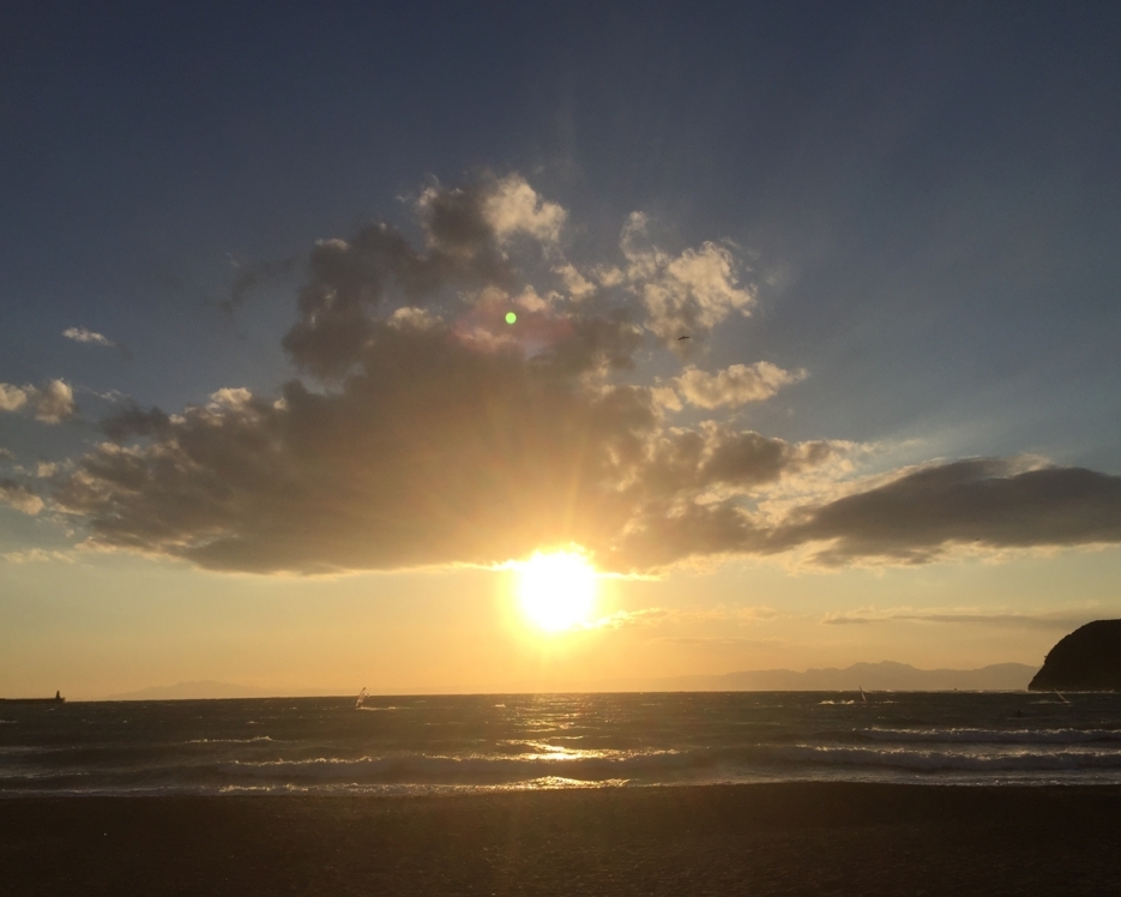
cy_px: 453
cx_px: 550
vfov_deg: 47.1
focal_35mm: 31
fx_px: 1028
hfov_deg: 57.2
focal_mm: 4.15
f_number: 2.2
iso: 32
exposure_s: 1/5650
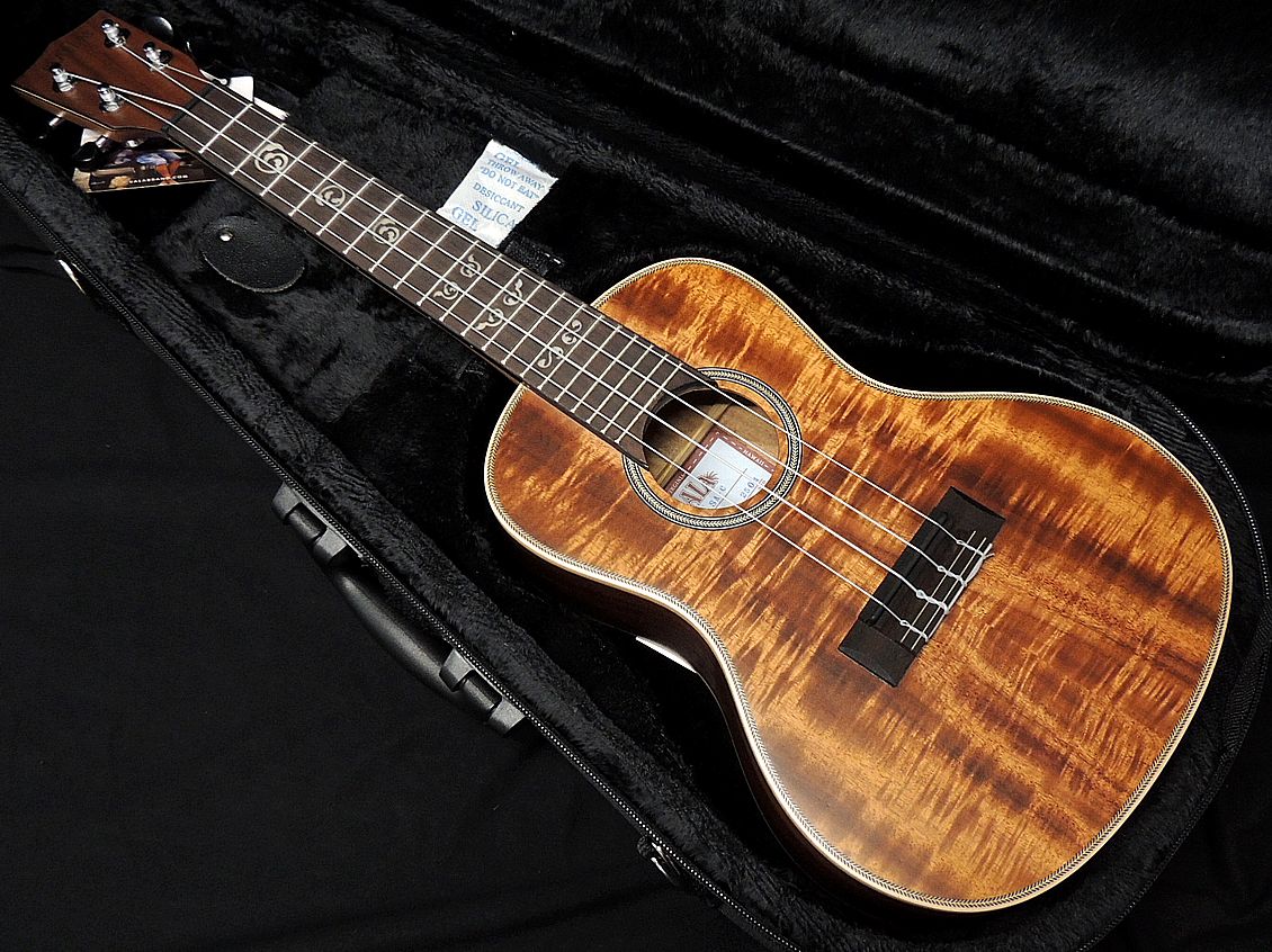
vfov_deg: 42.9
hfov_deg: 55.4
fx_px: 1212
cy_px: 476
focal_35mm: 33
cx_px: 636
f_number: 3.2
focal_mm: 5.8
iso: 400
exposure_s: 1/15
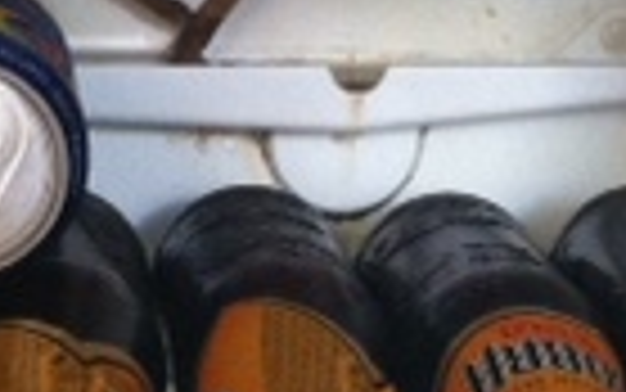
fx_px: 2901
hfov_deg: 12.3
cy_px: 266
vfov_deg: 7.7
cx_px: 239
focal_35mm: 170
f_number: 2.8
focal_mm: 3.85
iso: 200
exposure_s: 1/15
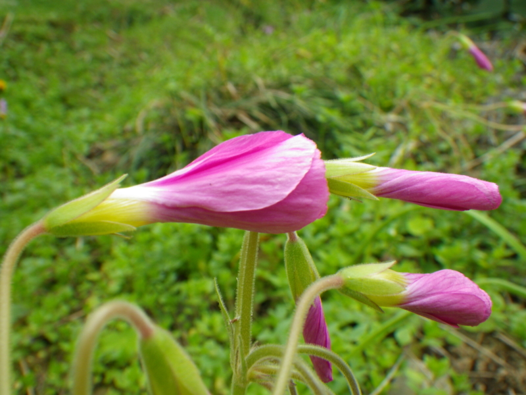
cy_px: 198
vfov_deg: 41.8
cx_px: 263
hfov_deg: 54.0
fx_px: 517
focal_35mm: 34
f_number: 4.6
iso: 80
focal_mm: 6.1
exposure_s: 1/100
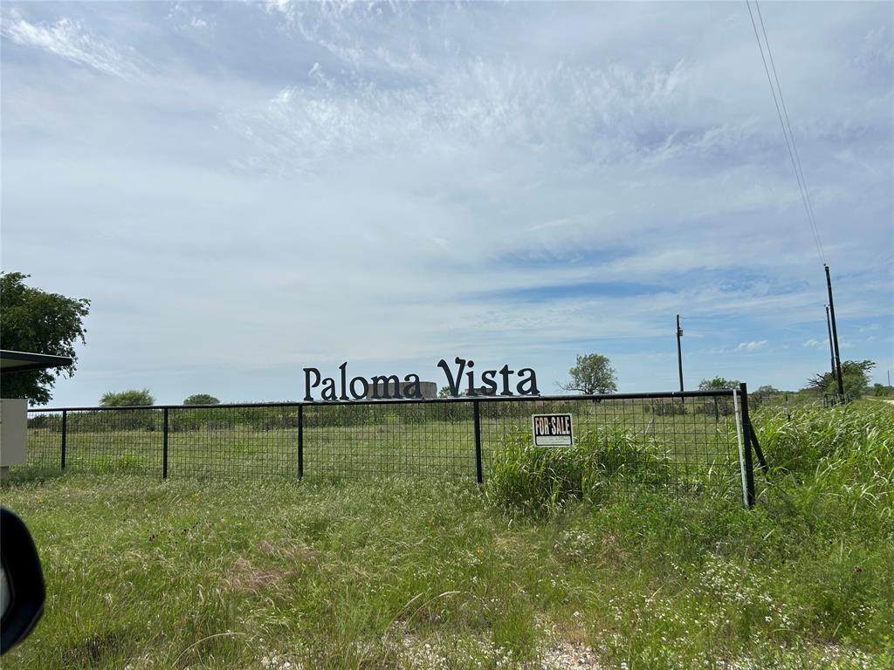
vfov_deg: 53.1
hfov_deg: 67.3
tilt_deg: +4.5
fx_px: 671
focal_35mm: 26
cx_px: 447
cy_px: 335
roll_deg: +2.4
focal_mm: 5.7
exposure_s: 1/11364
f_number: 1.5
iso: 50
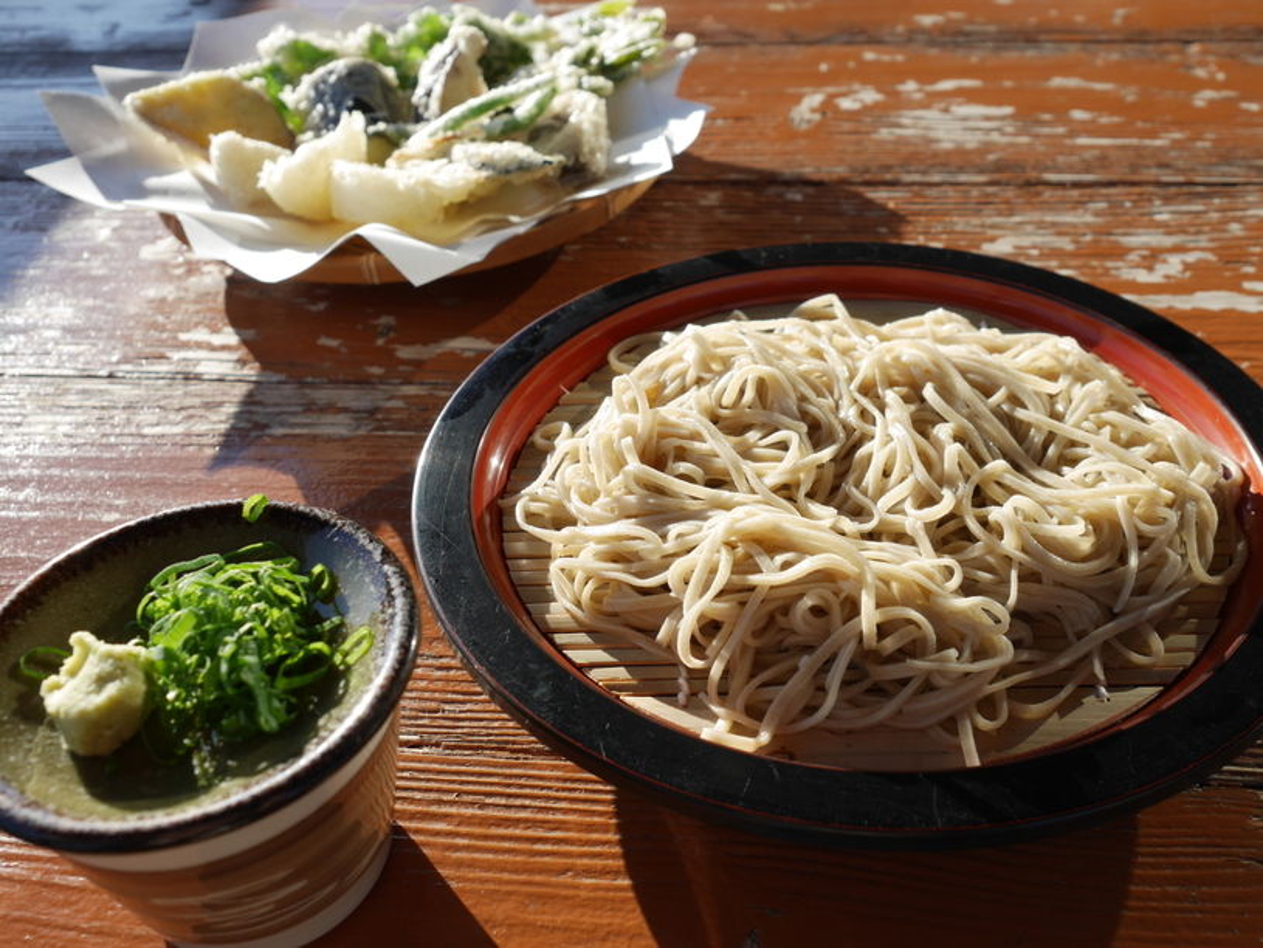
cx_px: 632
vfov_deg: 41.8
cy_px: 474
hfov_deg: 53.9
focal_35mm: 34
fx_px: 1241
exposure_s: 1/500
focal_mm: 17
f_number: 5.6
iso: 200
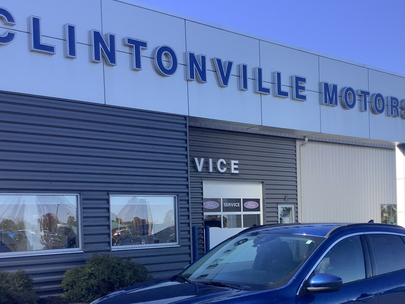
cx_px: 248
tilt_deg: -0.3
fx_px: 562
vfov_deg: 29.8
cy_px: 229
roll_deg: +1.4
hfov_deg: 39.4
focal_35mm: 48
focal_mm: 3.3
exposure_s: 1/390
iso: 25
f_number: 2.4
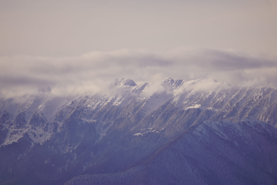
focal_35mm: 450
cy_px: 92
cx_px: 138
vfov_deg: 3.1
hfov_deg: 4.6
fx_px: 3462
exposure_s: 1/1000
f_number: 5.6
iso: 100
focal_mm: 300
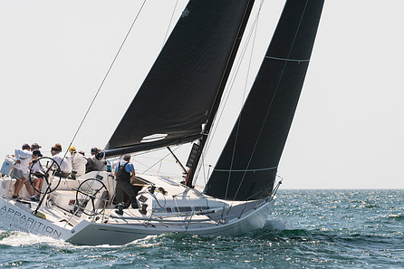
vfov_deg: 5.1
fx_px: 3018
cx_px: 221
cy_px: 116
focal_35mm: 269
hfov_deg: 7.7
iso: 320
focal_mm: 200
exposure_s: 1/1000
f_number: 7.1
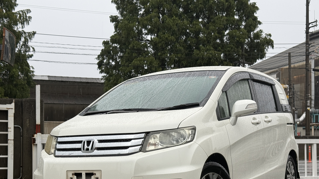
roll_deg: +0.2
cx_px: 167
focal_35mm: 59
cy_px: 130
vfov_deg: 20.3
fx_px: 499
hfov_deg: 35.4
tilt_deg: +2.0
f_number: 1.78
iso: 64
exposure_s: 1/242
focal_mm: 6.76
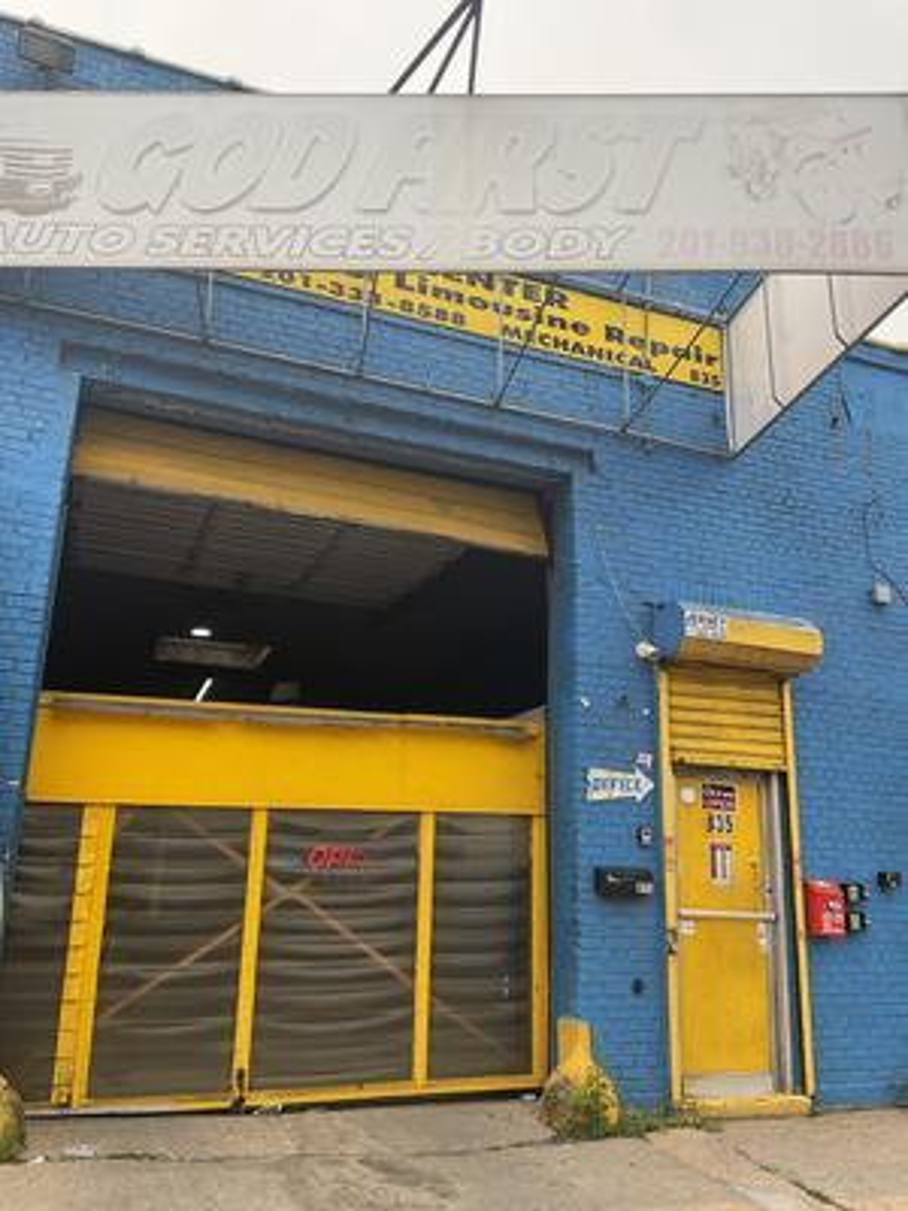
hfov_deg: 48.2
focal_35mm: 29
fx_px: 1014
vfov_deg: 61.7
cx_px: 454
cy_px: 606
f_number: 1.8
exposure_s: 1/978
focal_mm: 3
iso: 16
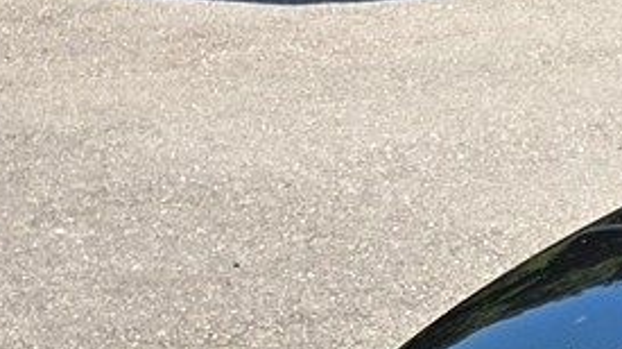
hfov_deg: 8.6
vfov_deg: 6.5
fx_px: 3031
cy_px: 546
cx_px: 2137
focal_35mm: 184
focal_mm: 6.3
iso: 80
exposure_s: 1/2038
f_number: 1.7
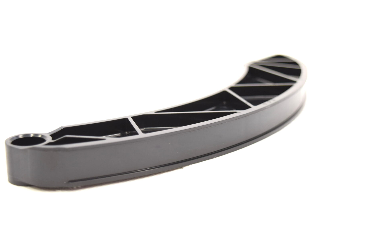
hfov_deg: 33.9
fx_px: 615
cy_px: 117
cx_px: 181
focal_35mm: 59
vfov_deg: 23.0
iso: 400
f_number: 5
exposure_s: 1/100
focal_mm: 36
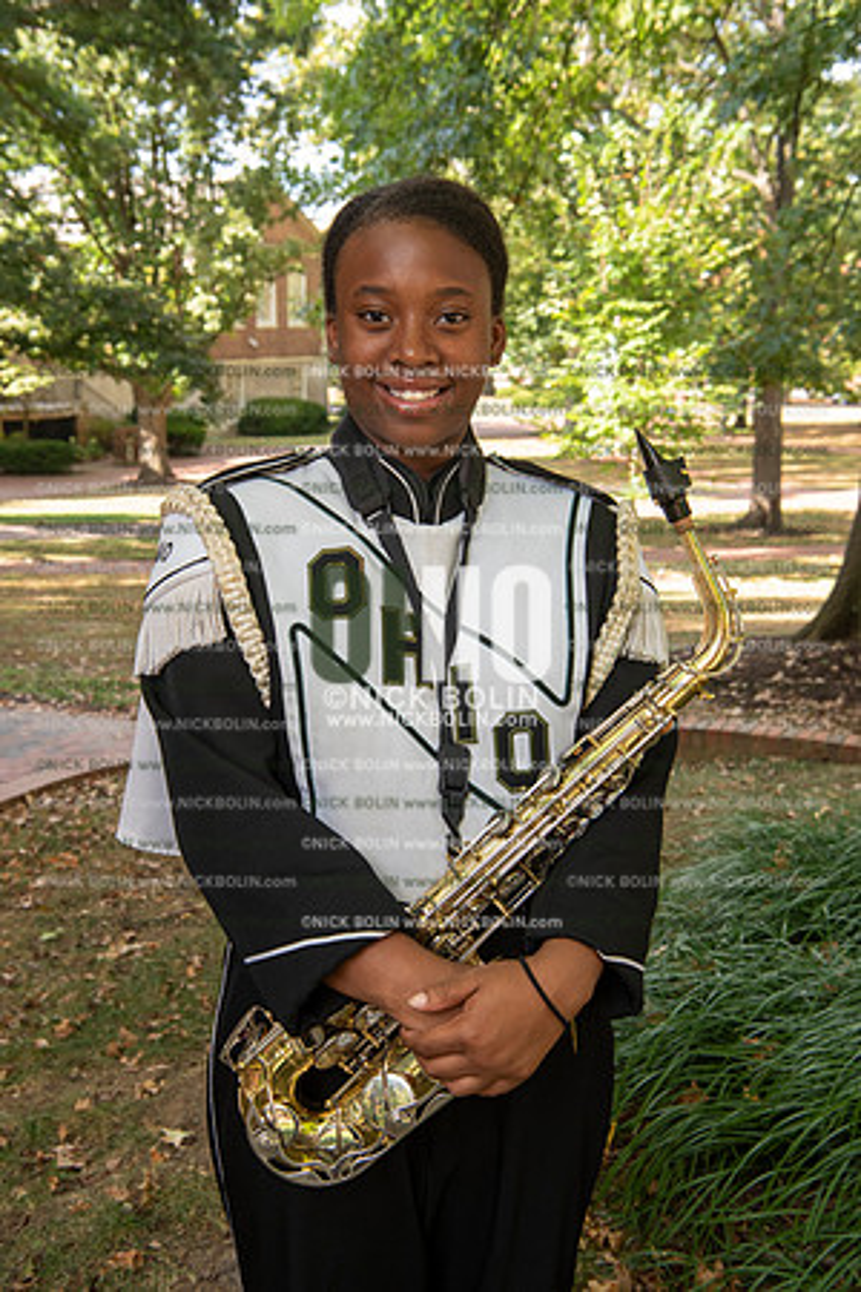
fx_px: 1614
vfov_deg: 43.6
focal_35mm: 45
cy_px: 646
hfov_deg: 29.9
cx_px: 430
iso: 500
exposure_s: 1/100
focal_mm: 45
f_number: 8
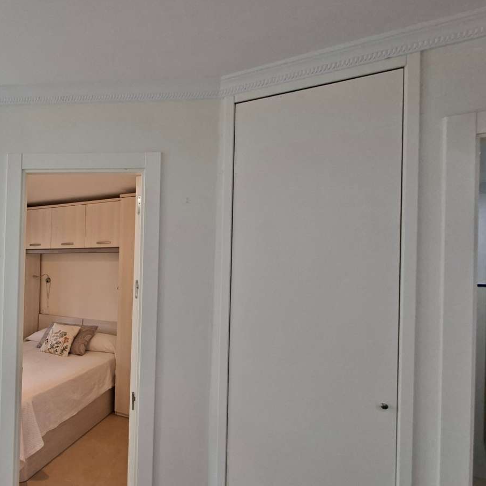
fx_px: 302
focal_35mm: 19
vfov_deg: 77.2
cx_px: 91
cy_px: 277
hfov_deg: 69.4
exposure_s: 1/40
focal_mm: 1.74
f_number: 2.2
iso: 50
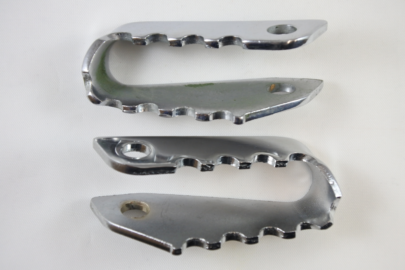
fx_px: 675
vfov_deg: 22.6
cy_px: 135
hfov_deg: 33.4
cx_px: 202
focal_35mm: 60
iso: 500
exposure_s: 1/125
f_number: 4.8
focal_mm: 22.3
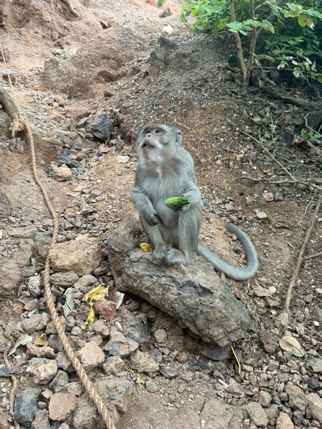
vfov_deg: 71.6
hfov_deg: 56.8
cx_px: 161
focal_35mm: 24
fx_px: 298
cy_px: 214
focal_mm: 6.76
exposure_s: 1/198
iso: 64
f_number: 1.78
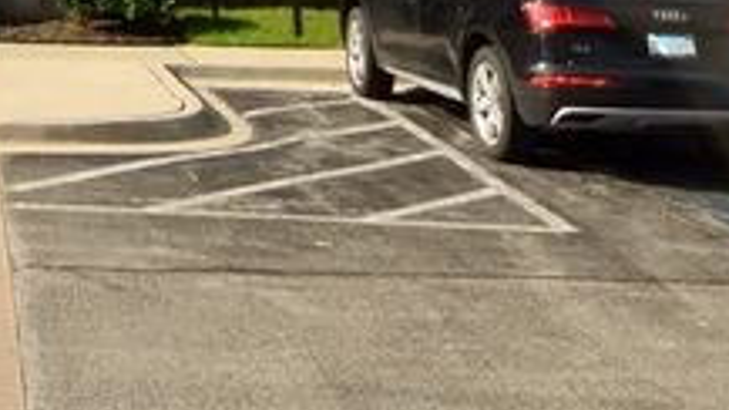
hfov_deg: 24.2
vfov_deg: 11.5
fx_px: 1575
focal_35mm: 81
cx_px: -94
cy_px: -647
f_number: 9
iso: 100
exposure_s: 1/200
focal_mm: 11
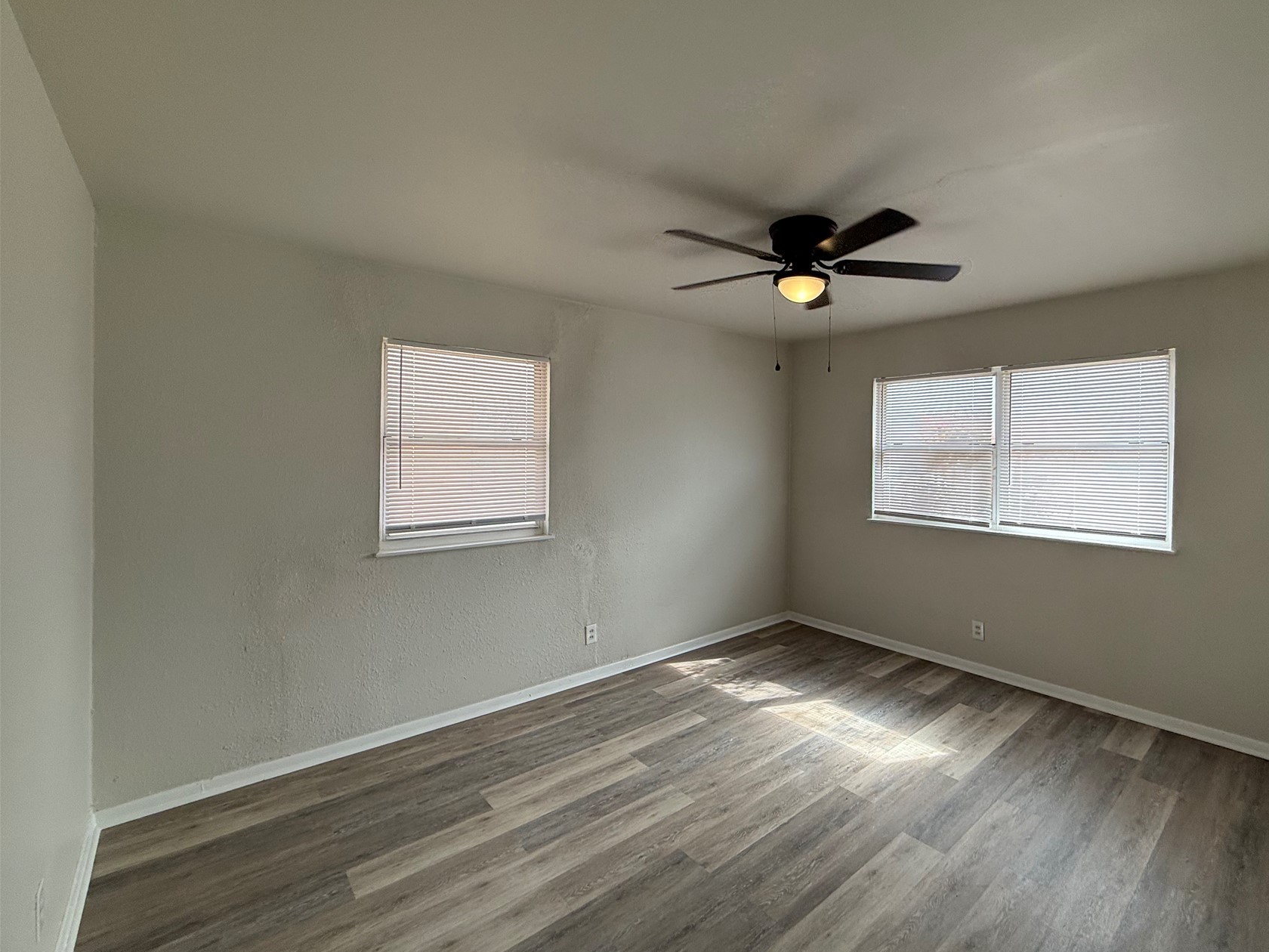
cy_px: 450
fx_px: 587
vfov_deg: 78.0
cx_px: 724
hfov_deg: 93.9
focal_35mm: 16
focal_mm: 2.22
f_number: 2.2
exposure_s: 1/163
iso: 64
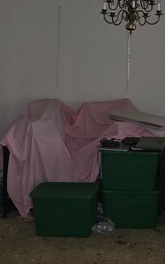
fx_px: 547
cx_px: 149
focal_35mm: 76
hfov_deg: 16.9
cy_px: 60
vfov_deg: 26.7
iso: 200
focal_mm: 6.3
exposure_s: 1/12
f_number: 1.7
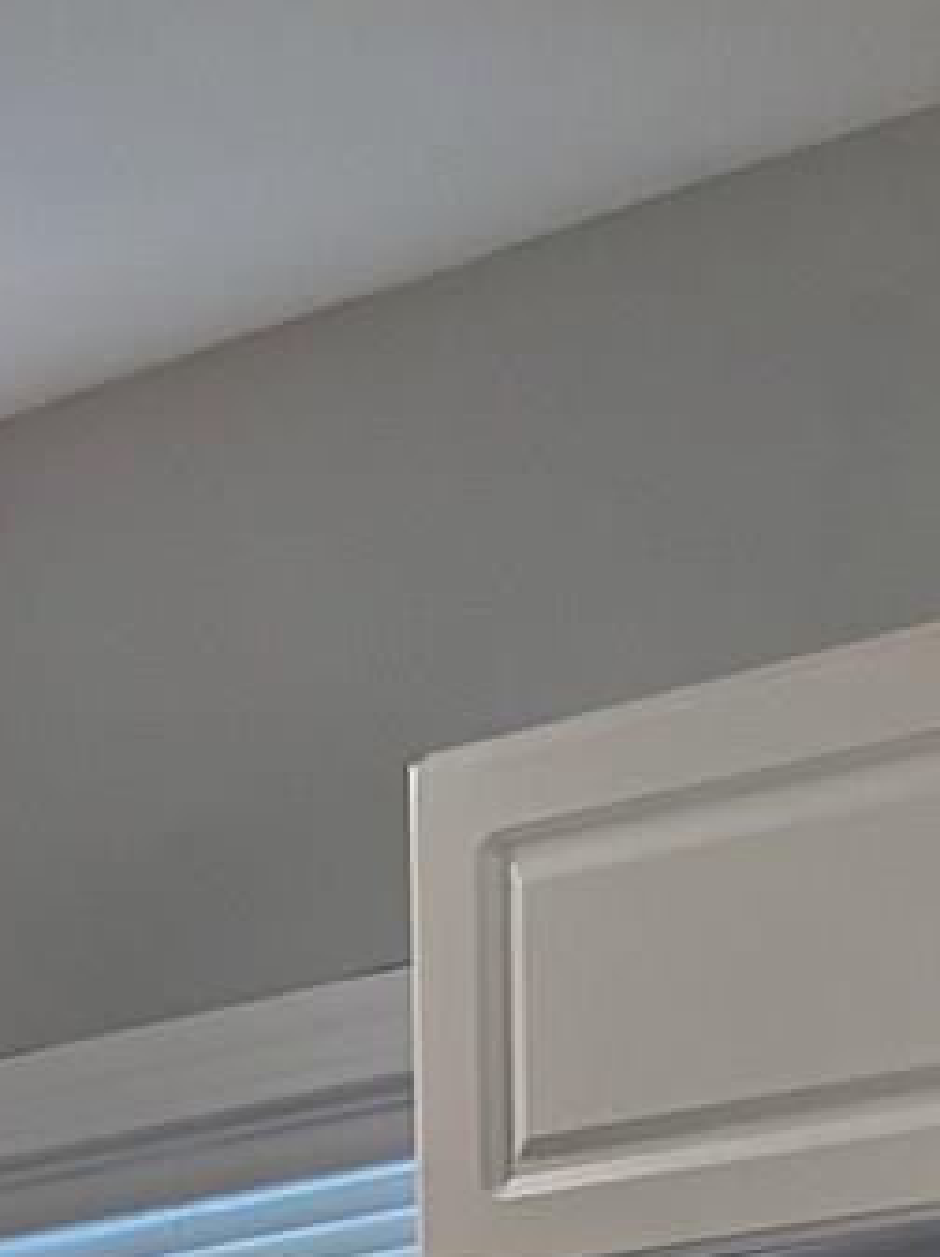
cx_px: -1776
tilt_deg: -7.2
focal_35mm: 178
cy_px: 2950
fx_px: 6457
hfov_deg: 7.4
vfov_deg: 9.9
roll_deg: +2.6
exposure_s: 1/60
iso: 100
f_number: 1.6
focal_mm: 5.96
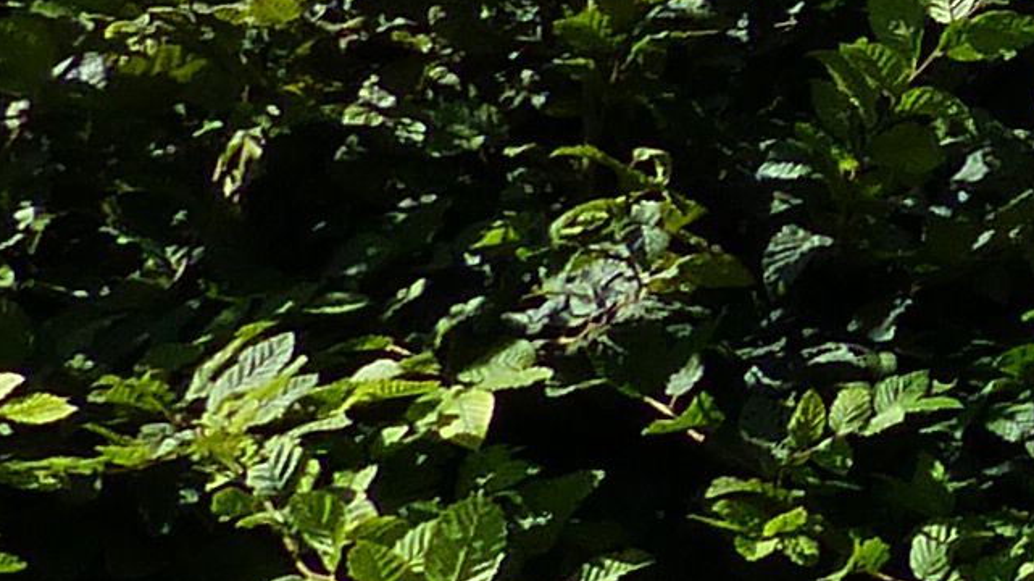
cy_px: -826
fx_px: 4659
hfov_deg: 10.1
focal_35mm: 170
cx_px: 2860
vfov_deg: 6.7
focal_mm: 4.5
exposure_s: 1/500
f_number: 4
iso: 100
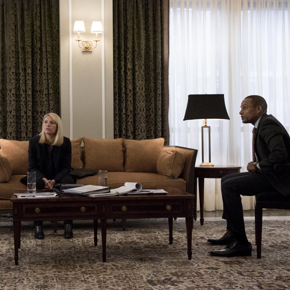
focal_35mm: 62
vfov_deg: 27.7
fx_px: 588
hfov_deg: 27.5
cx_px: 89
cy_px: 144
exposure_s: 1/80
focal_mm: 48
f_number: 3.5
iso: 4000
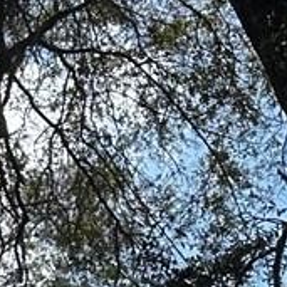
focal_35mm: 199
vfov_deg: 8.6
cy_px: 440
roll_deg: -1.7
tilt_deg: +17.5
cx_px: -450
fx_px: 1867
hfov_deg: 8.0
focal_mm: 6.86
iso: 80
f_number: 1.78
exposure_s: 1/2252
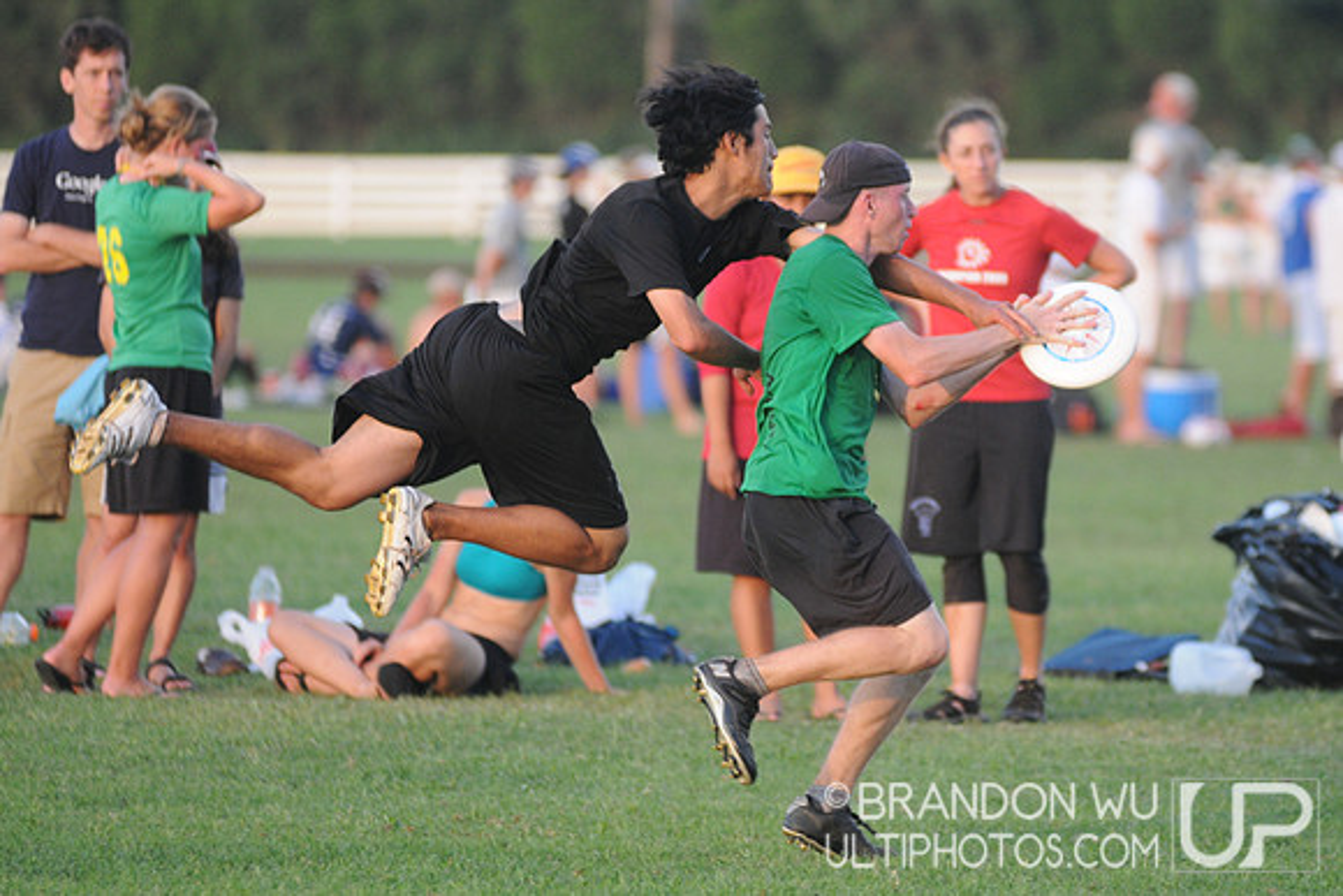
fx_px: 11194
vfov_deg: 4.6
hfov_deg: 6.9
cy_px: 448
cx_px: 672
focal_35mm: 300
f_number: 2.8
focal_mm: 200
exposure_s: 1/1000
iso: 640
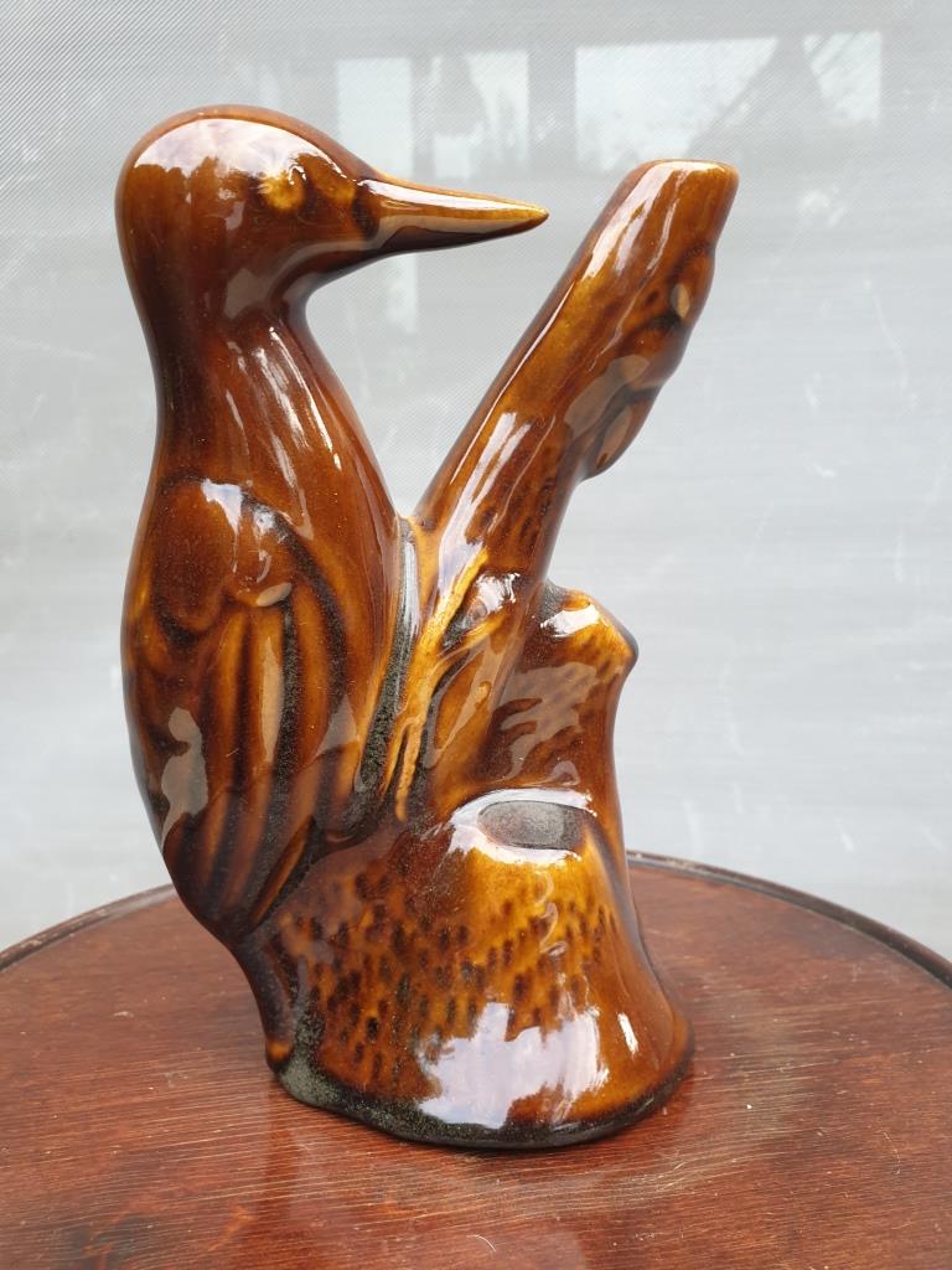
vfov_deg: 67.3
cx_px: 476
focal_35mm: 26
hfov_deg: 53.1
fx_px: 953
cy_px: 635
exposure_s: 1/50
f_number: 2.4
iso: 125
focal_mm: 4.3
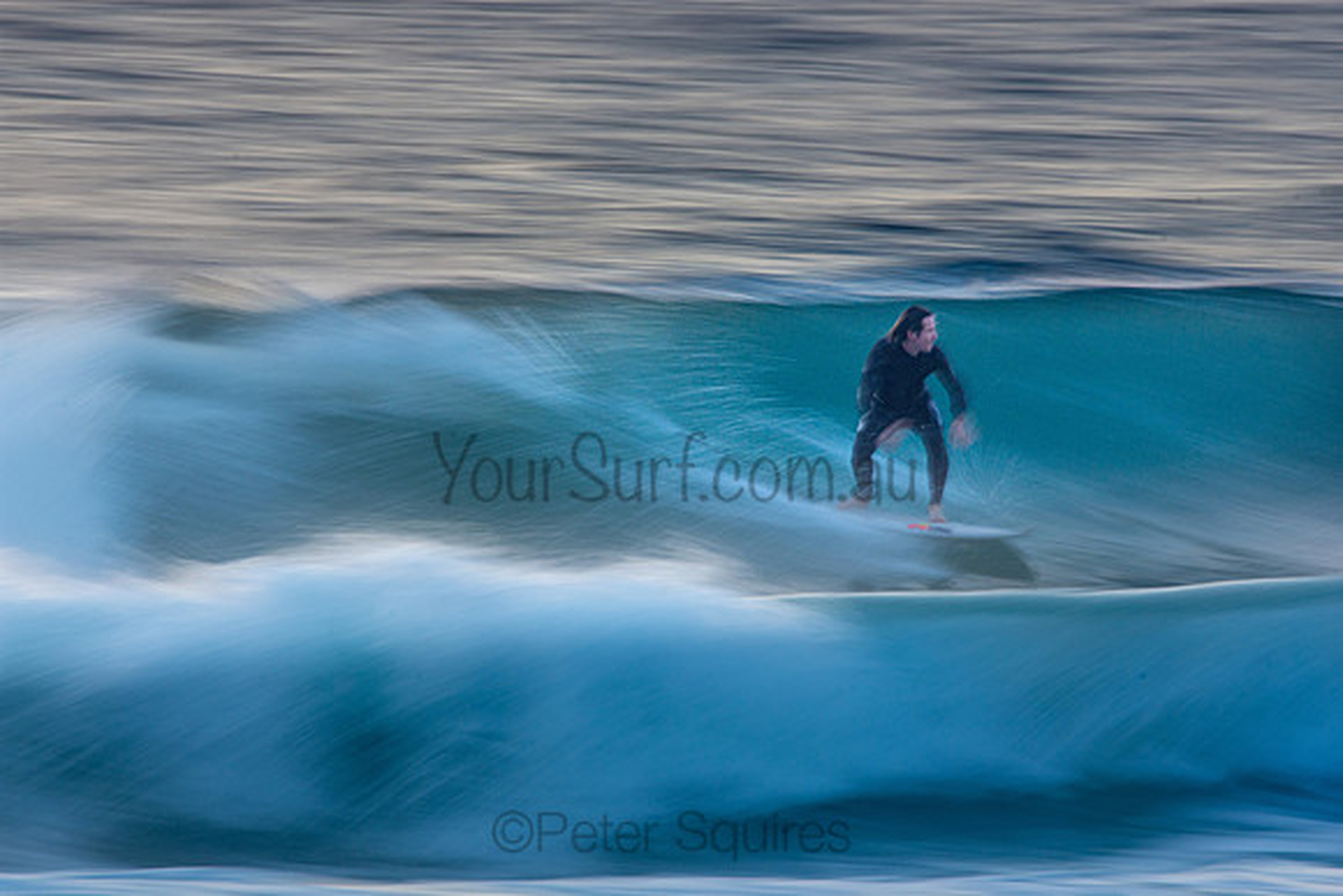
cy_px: 448
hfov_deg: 3.1
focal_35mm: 675
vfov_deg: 2.0
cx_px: 672
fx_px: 25186
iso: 100
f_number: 20
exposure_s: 1/10
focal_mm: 450
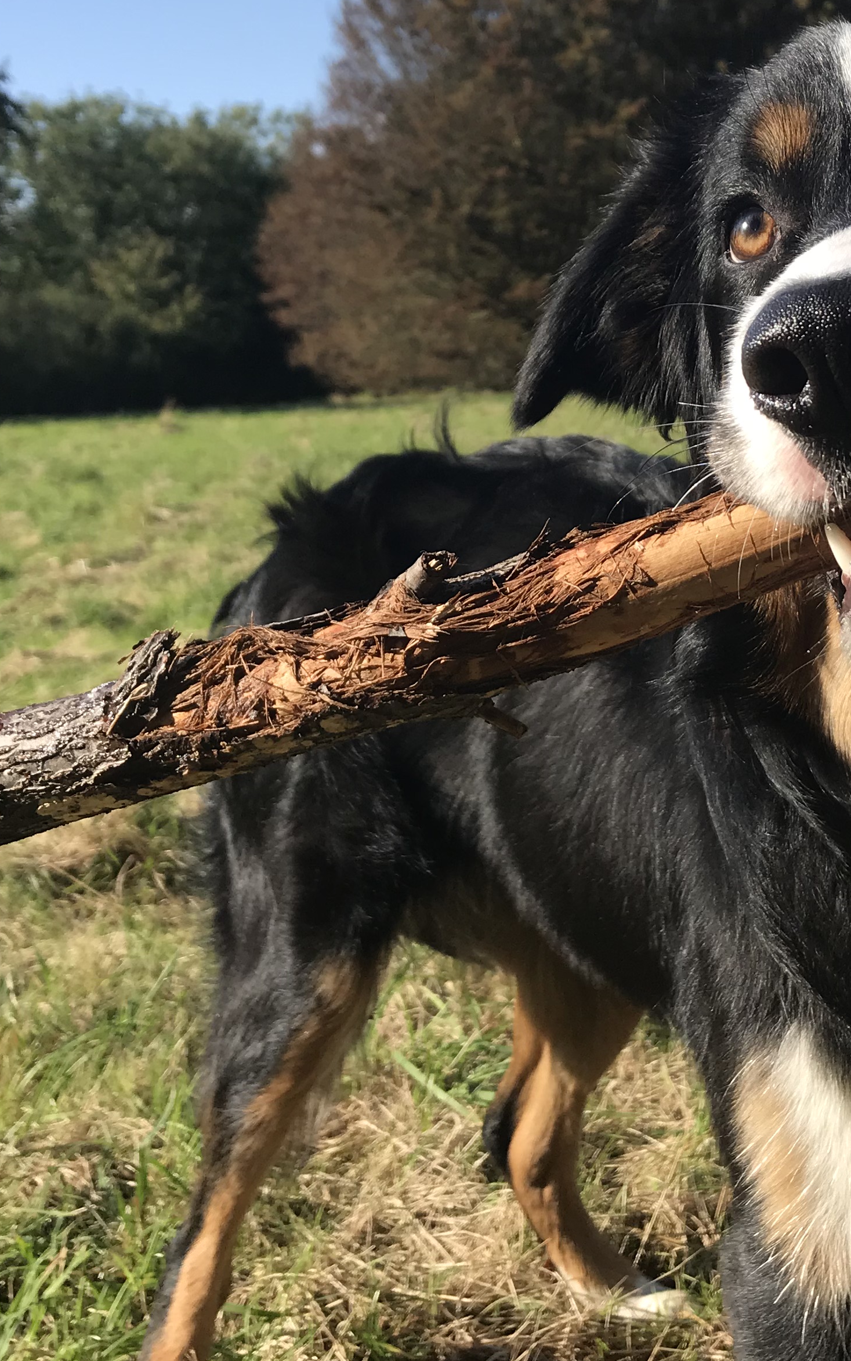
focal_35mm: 51
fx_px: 1892
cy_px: 490
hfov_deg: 25.0
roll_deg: +3.8
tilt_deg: -7.9
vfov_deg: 39.2
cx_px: 669
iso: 20
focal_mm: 3.99
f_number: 1.8
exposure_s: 1/1389
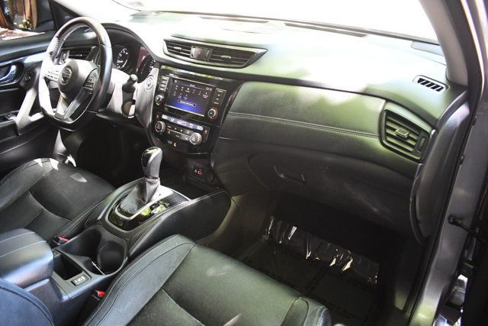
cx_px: 244
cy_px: 163
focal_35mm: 27
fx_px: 366
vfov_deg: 48.0
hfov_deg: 67.4
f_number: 3.5
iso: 3200
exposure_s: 1/125
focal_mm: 18
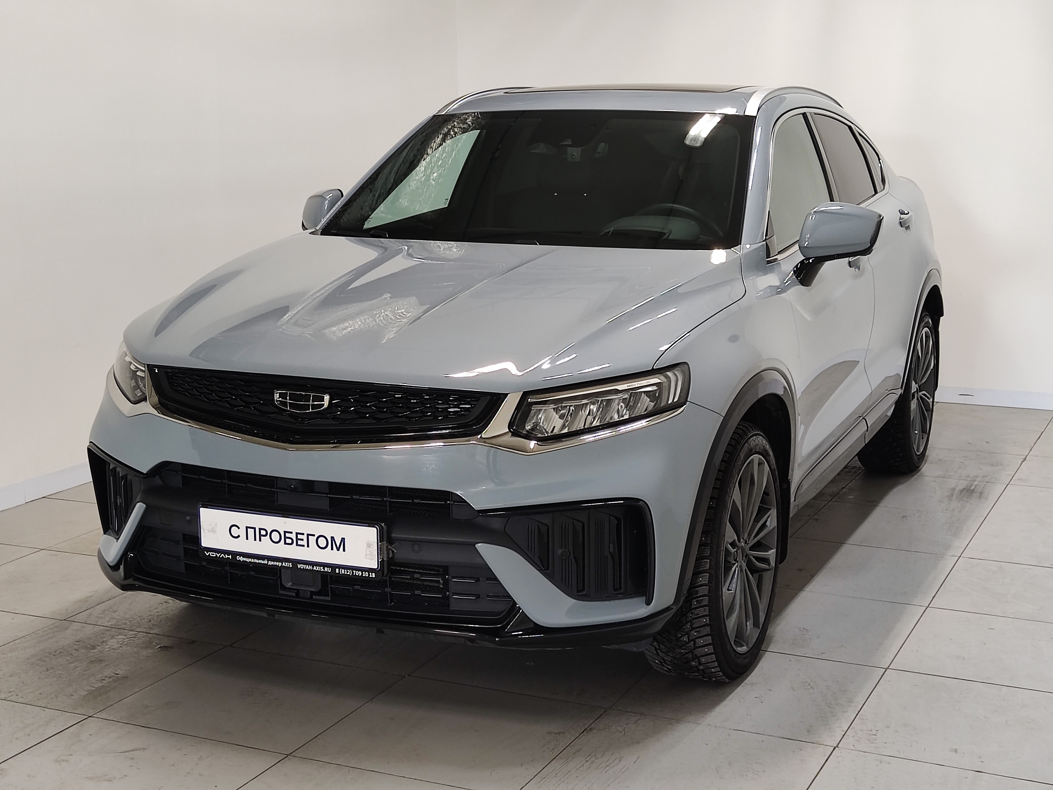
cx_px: 526
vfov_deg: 28.6
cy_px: 395
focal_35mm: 51
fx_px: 1551
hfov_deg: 37.5
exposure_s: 1/50
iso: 190
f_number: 1.79
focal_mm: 4.74
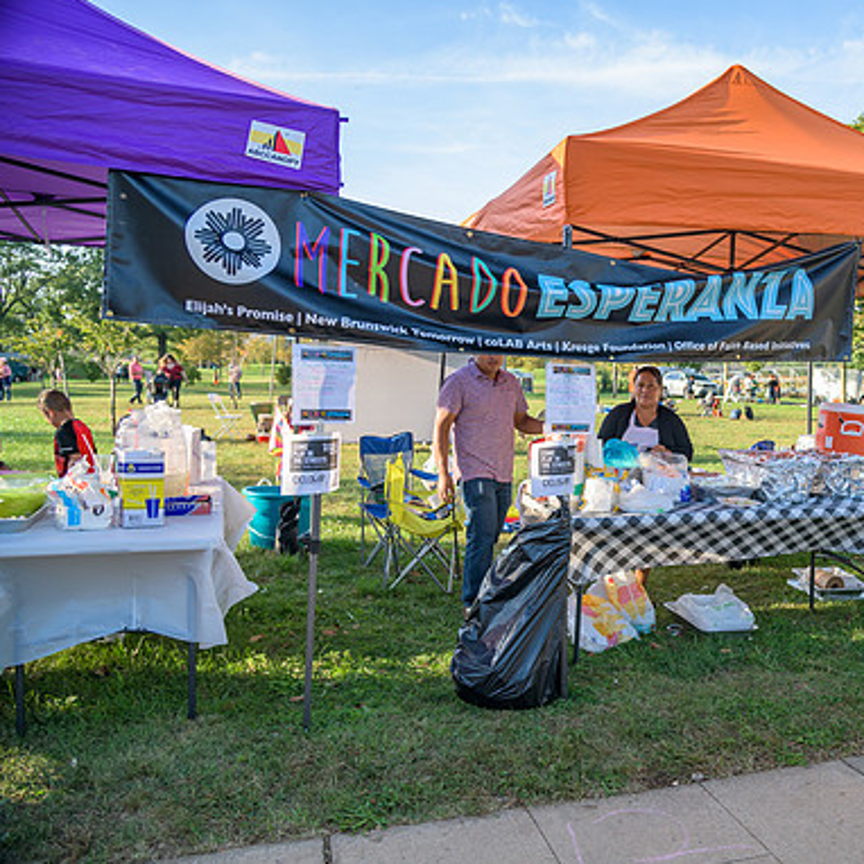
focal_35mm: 31
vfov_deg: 52.5
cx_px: 649
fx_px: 875
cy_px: 429
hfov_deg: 50.3
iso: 180
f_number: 4
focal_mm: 24
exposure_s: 1/200
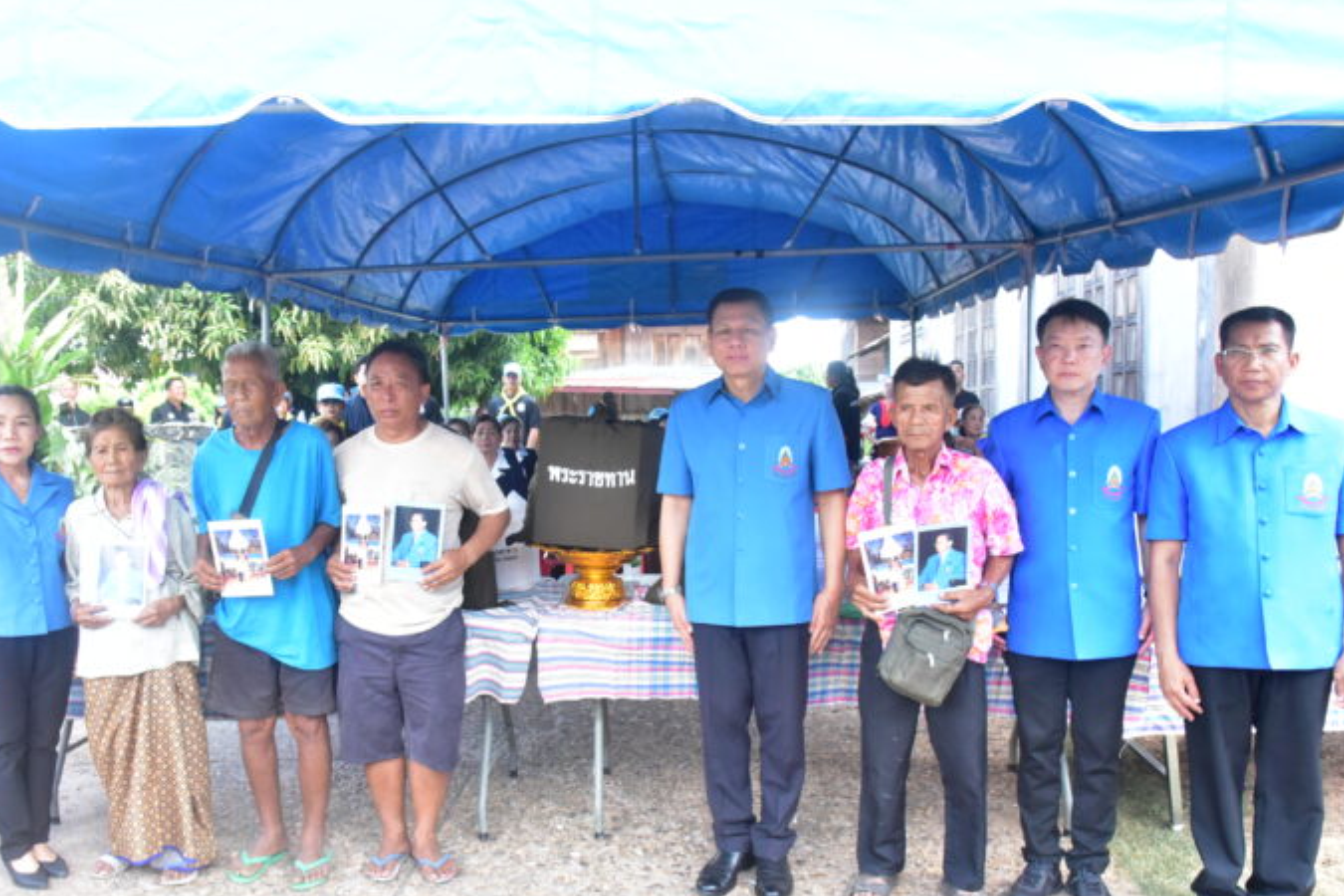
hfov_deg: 58.5
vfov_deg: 41.0
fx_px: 1195
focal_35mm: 32
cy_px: 509
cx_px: 589
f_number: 9
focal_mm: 27
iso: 5000
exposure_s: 1/320
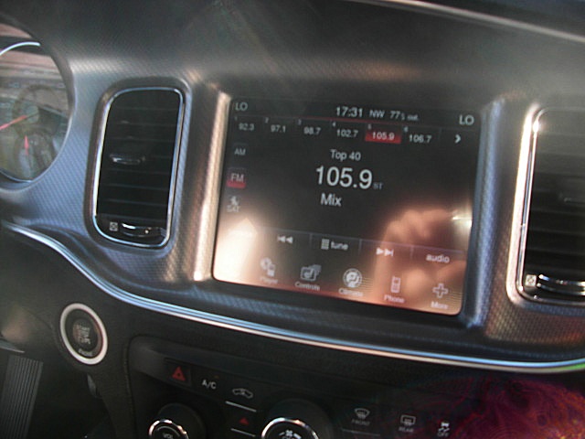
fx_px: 608
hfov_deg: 51.4
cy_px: 220
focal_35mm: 36
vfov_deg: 39.7
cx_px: 292
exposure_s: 1/125
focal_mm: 6.3
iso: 50
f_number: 2.8
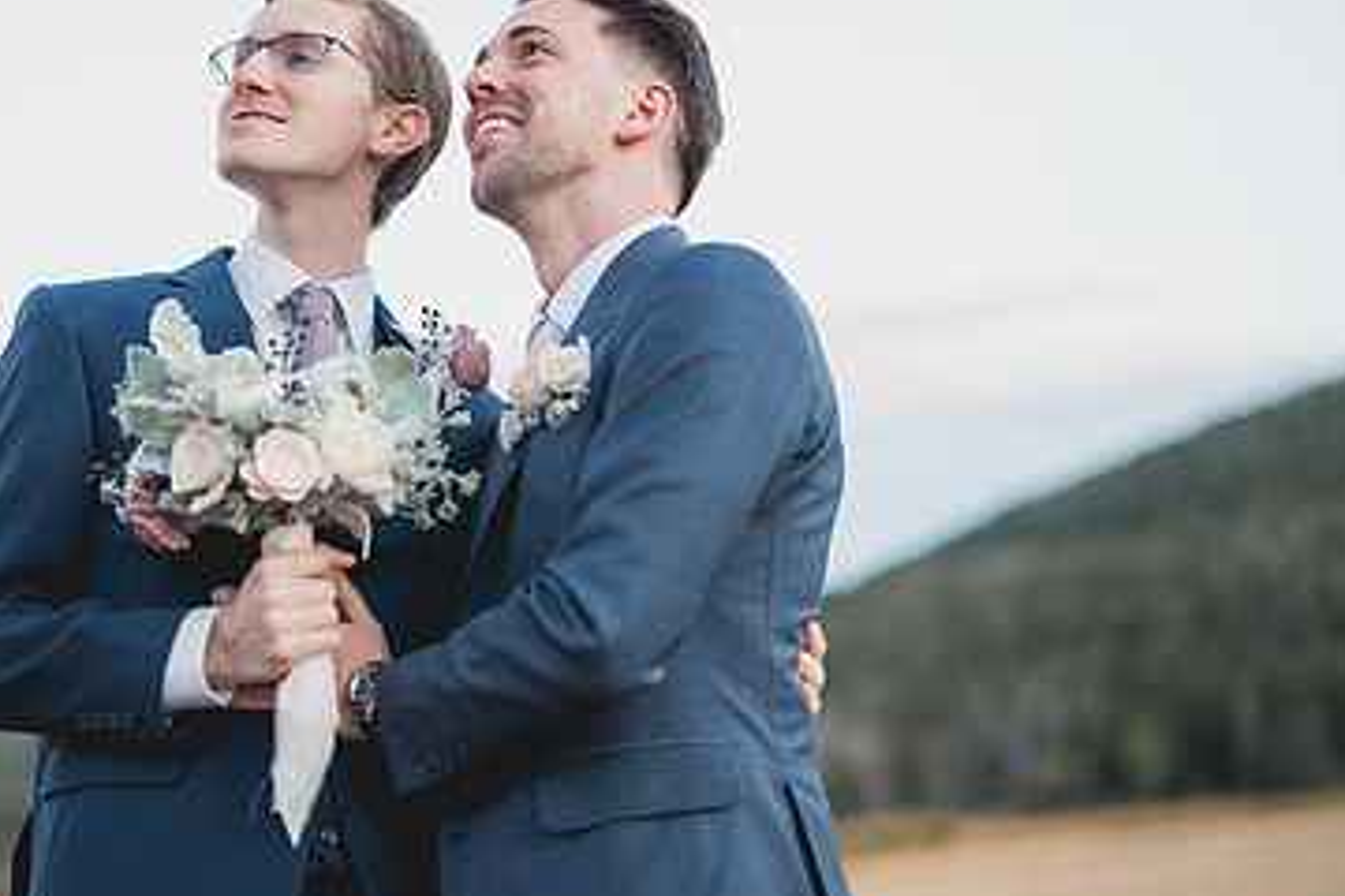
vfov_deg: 16.3
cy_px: 420
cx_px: 478
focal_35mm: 84
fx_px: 3138
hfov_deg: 24.1
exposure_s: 1/250
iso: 400
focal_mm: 50
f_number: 1.4
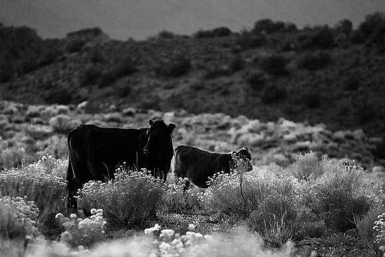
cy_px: 146
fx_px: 2434
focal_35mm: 228
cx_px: 182
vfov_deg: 6.0
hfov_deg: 9.0
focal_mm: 200
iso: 6400
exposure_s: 1/160
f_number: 3.2
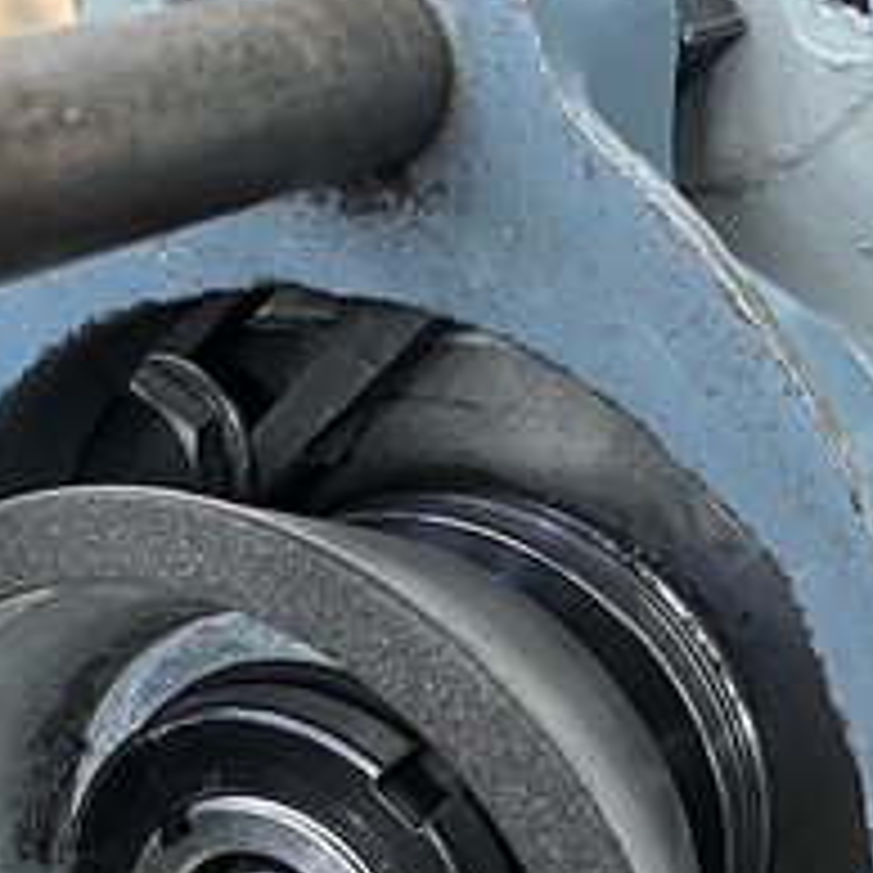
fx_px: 2168
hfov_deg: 22.6
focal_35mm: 76
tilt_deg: -15.4
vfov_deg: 22.3
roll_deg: +0.4
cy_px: 756
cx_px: 274
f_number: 1.6
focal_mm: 5.1
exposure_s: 1/60
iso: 125
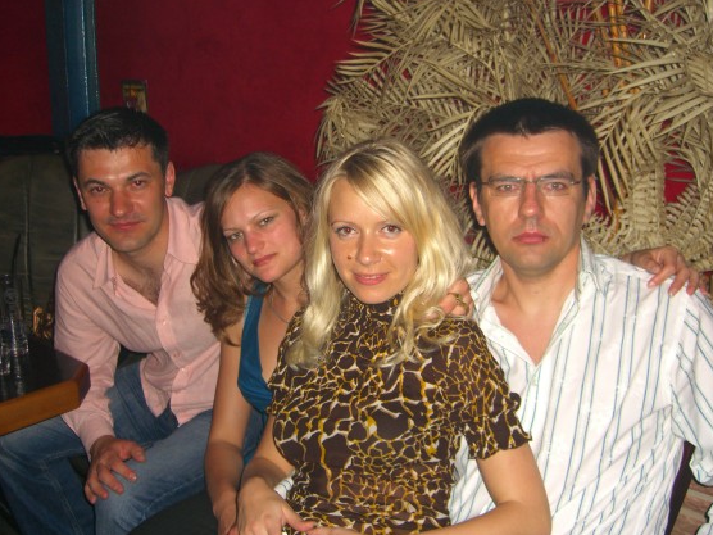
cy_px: 255
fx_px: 844
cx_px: 351
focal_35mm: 41
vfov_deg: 35.1
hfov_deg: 45.8
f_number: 2.8
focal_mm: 7.9
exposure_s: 1/60
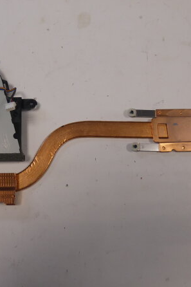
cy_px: 144
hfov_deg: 37.2
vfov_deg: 54.5
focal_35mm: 35
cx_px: 56
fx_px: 279
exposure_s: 1/60
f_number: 3.3
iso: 200
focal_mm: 4.3
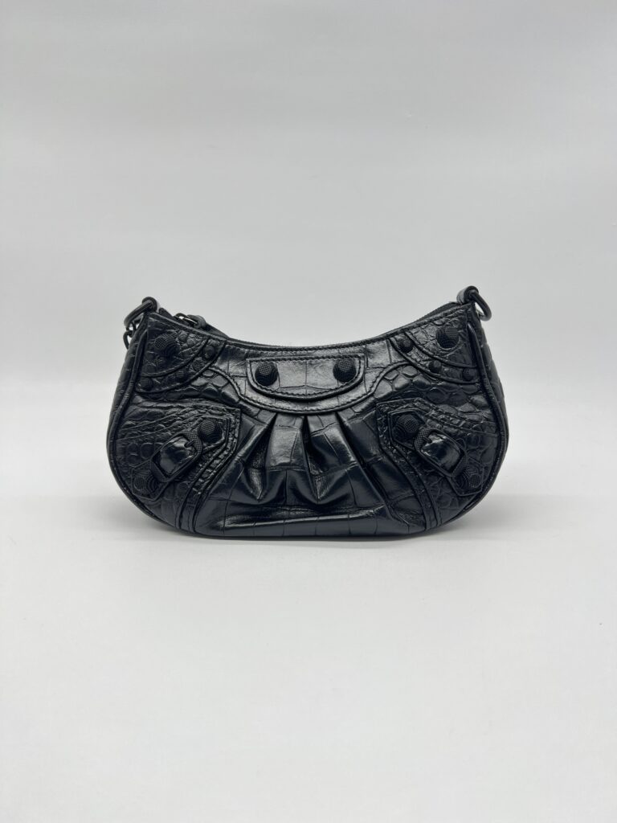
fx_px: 618
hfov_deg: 53.1
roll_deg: -0.8
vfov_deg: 67.3
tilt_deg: -13.8
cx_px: 308
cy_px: 412
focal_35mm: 26
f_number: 1.5
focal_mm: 5.7
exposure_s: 1/117
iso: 32
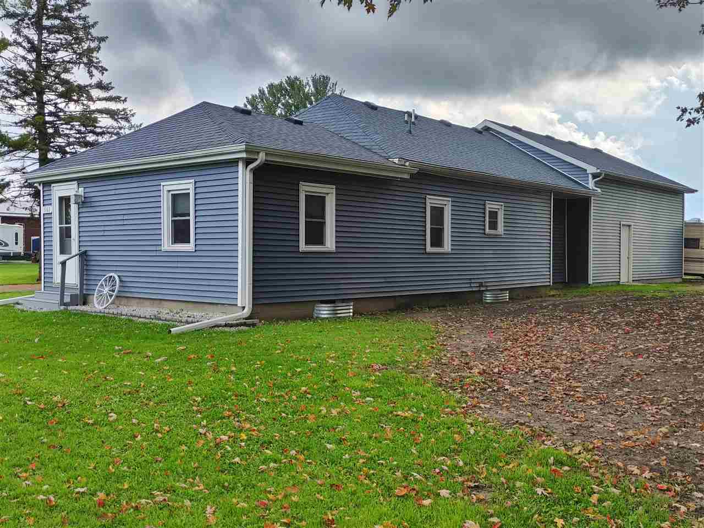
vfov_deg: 39.7
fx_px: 732
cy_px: 264
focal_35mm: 36
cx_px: 352
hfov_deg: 51.4
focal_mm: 5.58
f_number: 1.8
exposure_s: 1/521
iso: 50
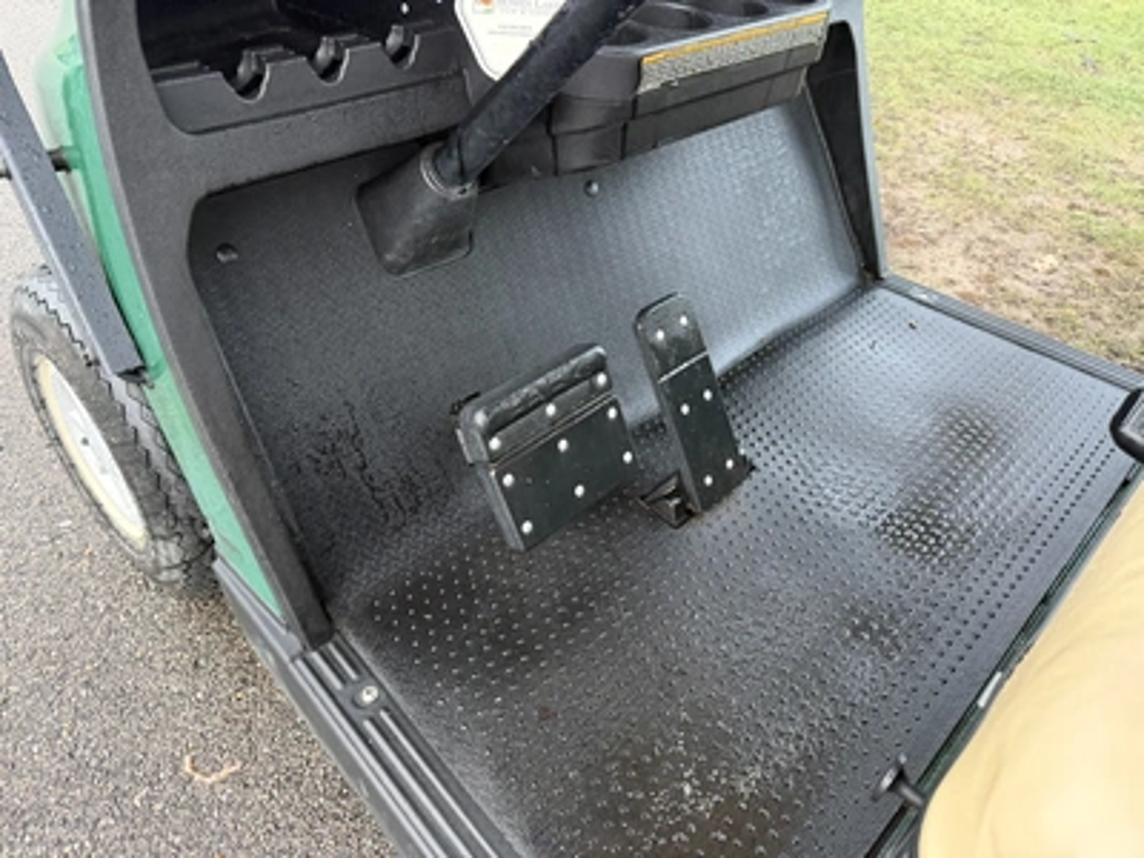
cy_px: 429
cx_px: 572
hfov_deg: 71.6
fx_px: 793
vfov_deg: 56.8
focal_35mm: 24
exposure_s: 1/60
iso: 400
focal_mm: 6.76
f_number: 1.78
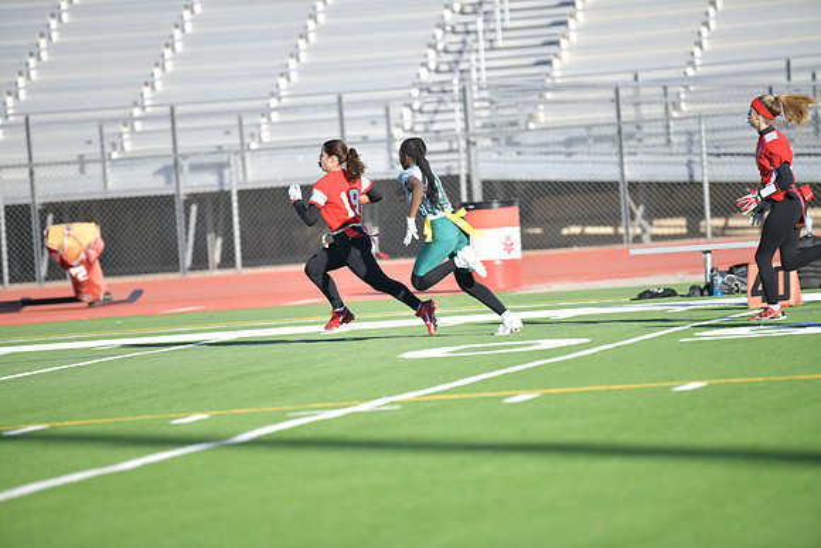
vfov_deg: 4.6
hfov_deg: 6.9
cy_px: 274
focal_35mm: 300
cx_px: 410
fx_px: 6843
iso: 64
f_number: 2.8
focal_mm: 300
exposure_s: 1/800
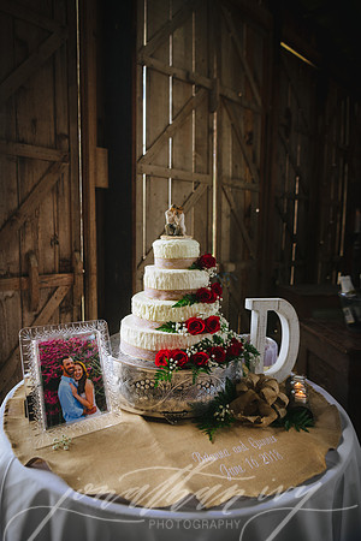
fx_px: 361
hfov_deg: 53.1
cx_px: 180
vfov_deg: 73.7
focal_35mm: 24
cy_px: 270
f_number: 2.8
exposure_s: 1/250
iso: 400
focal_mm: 24
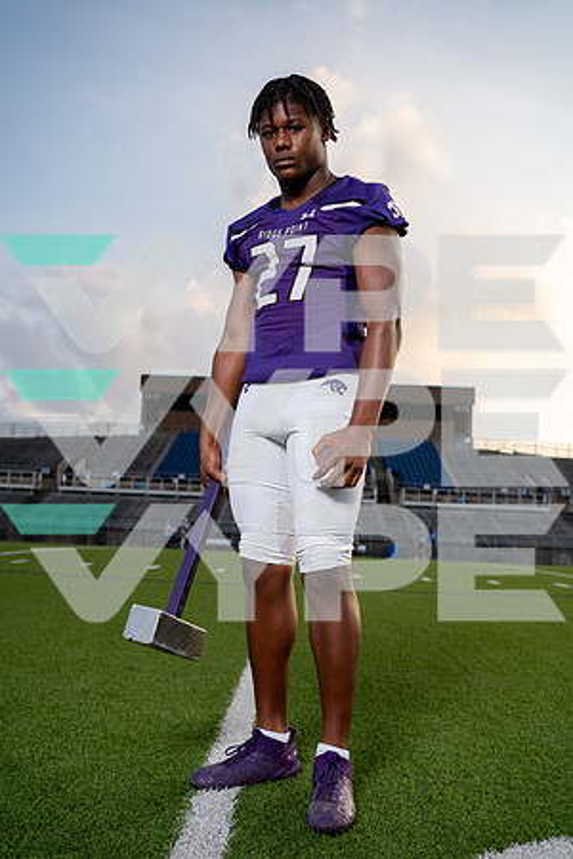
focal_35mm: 35
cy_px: 430
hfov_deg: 37.9
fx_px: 836
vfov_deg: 54.4
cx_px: 286
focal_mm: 35
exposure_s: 1/250
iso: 400
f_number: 4
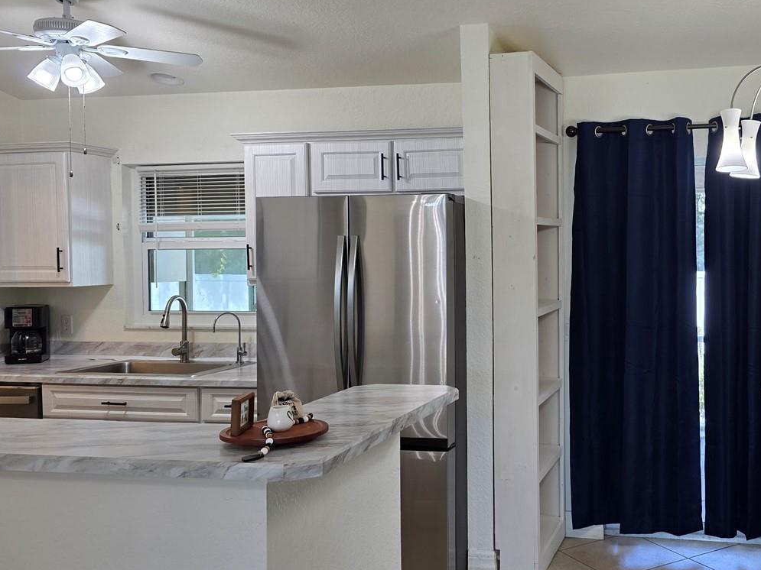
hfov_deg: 48.4
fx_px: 813
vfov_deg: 38.6
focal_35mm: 37
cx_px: 563
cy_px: 265
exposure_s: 1/120
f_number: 1.7
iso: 125
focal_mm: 6.3
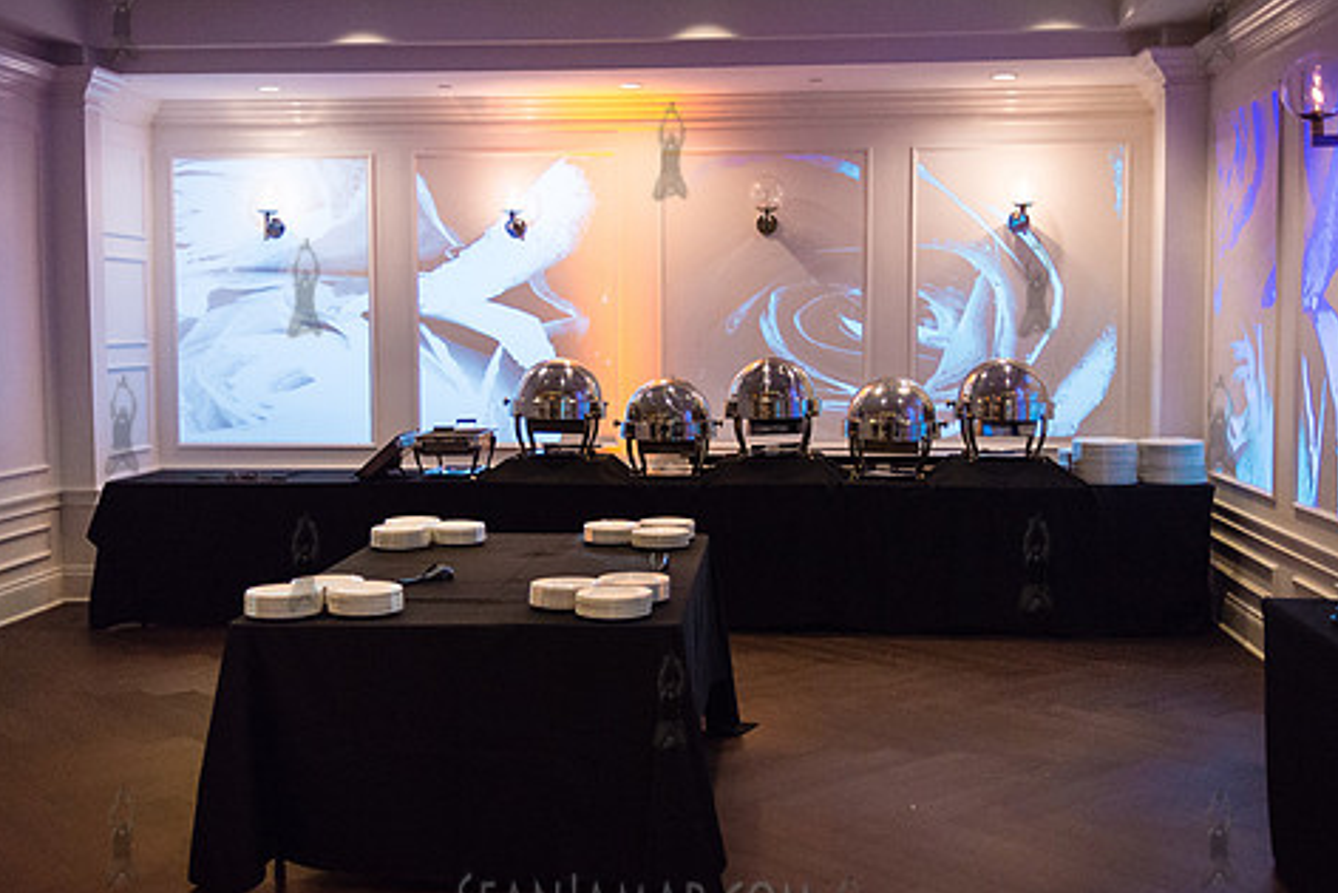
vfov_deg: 31.2
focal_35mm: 43
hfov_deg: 45.4
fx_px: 1599
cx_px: 669
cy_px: 424
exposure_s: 1/800
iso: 4000
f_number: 2
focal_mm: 35
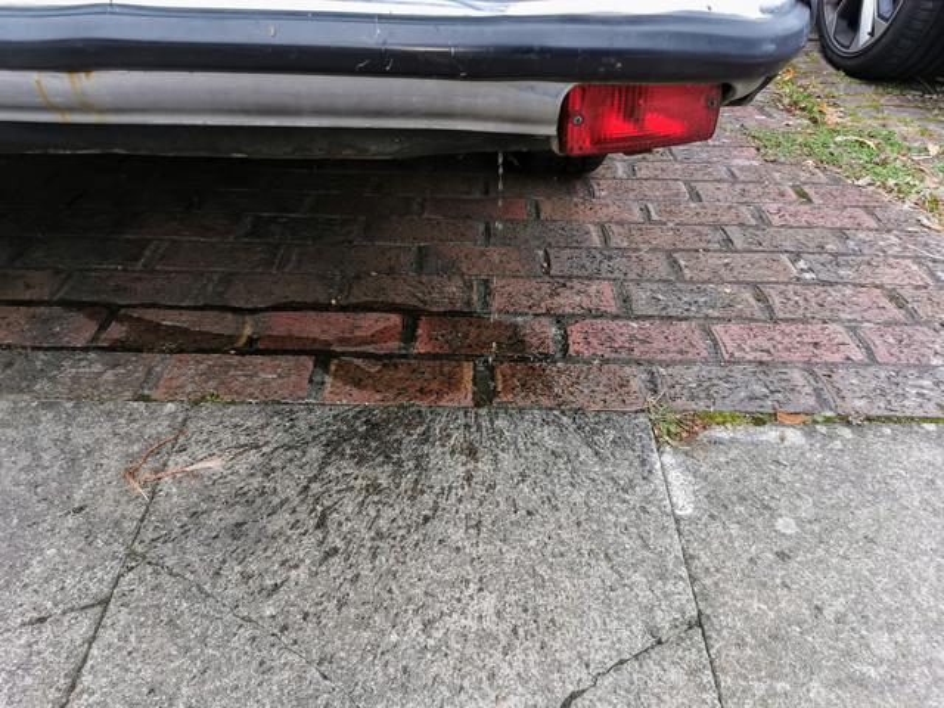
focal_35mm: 27
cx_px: 472
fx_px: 736
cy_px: 354
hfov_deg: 65.3
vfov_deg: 51.4
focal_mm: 5.56
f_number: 1.6
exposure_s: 1/149
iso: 50
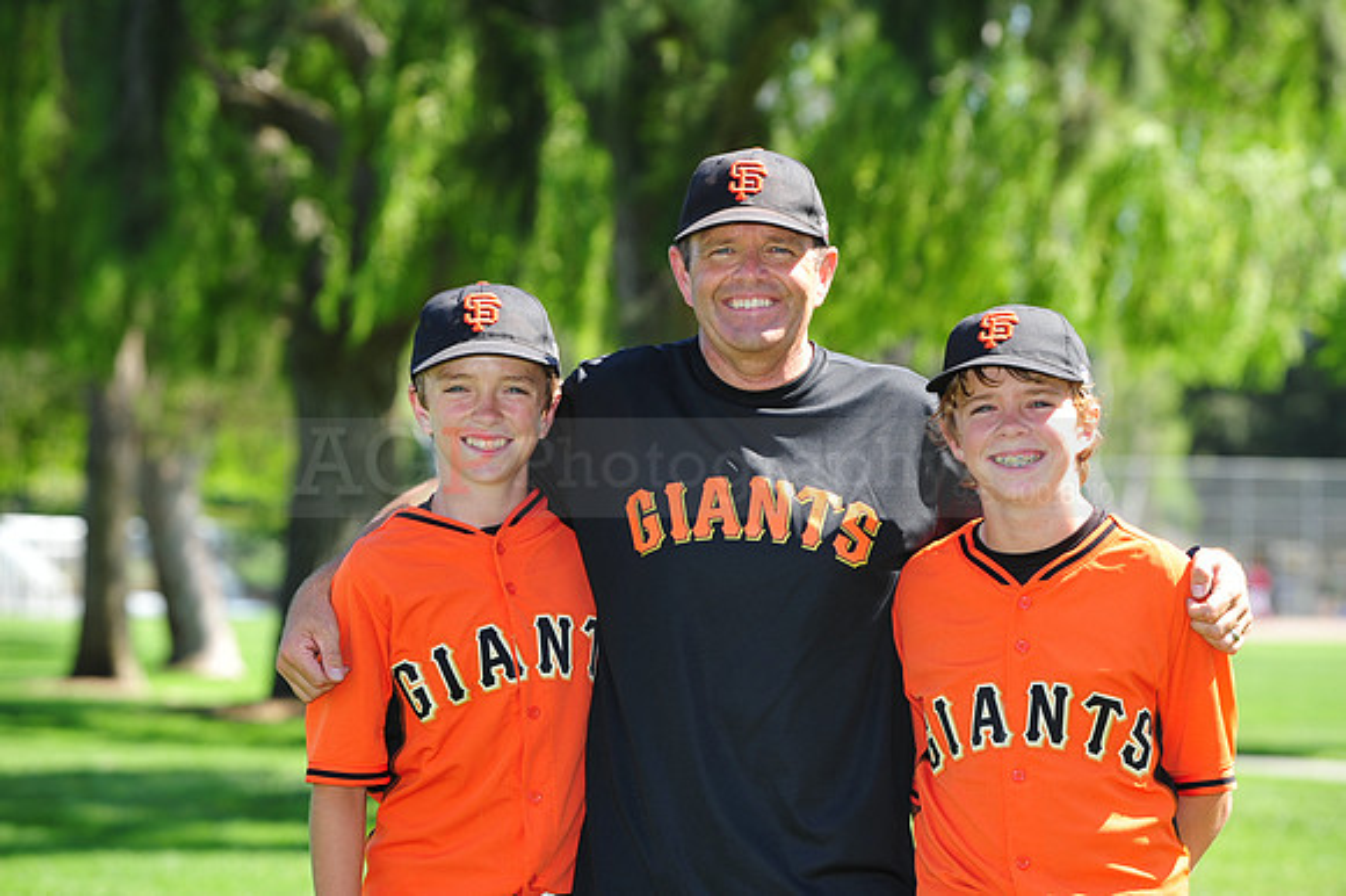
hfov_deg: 13.3
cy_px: 448
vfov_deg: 8.8
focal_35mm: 155
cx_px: 673
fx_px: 5792
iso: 200
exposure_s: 1/200
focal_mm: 155
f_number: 6.3
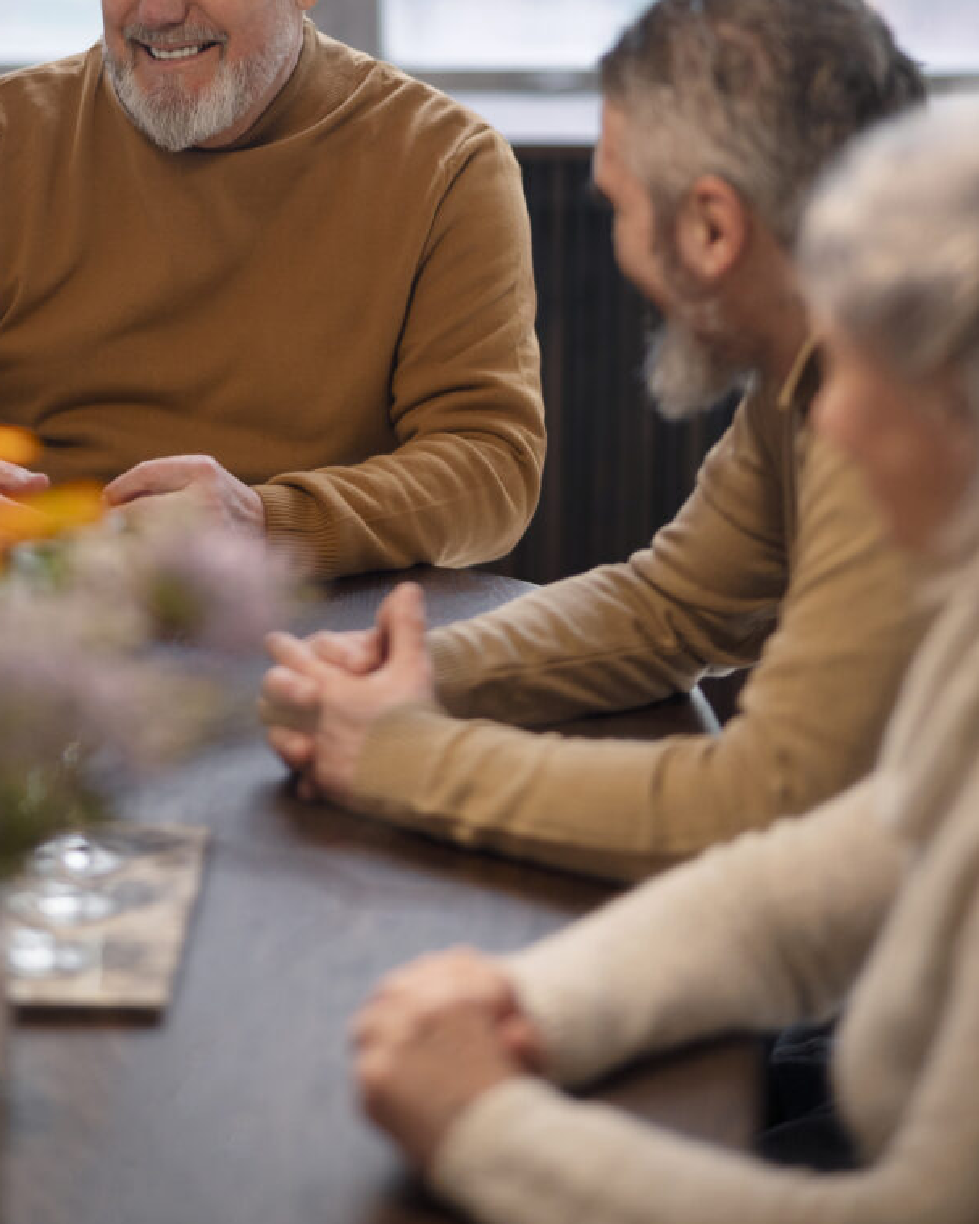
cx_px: 429
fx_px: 4564
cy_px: 268
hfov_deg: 12.2
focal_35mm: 126
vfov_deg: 15.2
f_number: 1.8
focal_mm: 85
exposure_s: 1/125
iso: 1000
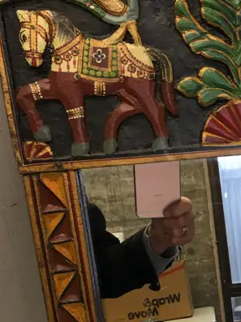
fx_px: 696
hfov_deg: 18.6
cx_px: 292
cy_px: 302
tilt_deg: -22.2
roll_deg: +2.9
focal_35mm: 75
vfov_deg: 25.0
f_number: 2.2
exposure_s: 1/33
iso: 32
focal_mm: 4.15
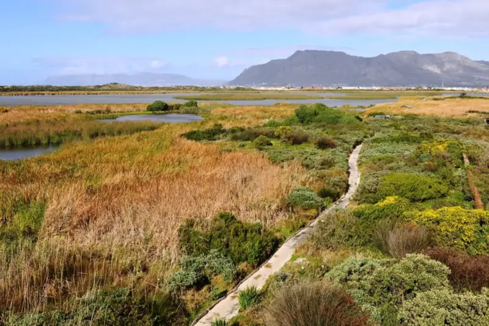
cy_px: 163
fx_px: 394
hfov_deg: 63.7
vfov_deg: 44.9
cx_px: 244
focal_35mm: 29
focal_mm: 29
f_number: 9
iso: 125
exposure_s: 1/250
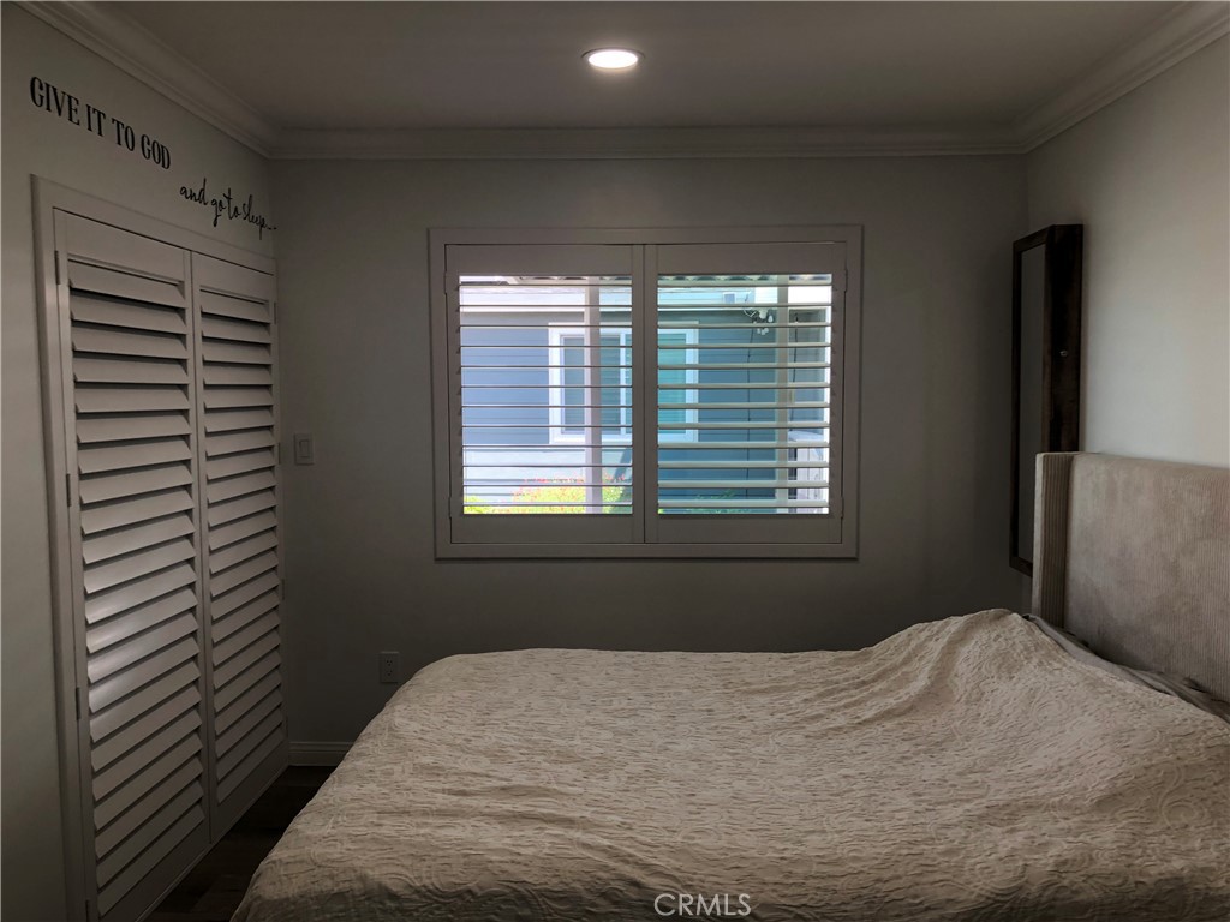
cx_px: 615
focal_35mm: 28
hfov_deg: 63.4
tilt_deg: -6.6
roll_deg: +0.0
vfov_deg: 49.7
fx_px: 995
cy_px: 461
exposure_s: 1/120
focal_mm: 3.99
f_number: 1.8
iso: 64
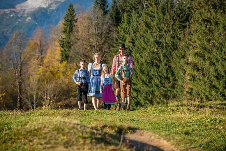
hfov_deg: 15.2
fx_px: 848
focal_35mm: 135
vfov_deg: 10.2
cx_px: 113
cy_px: 76
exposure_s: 1/1600
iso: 200
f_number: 5
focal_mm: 135
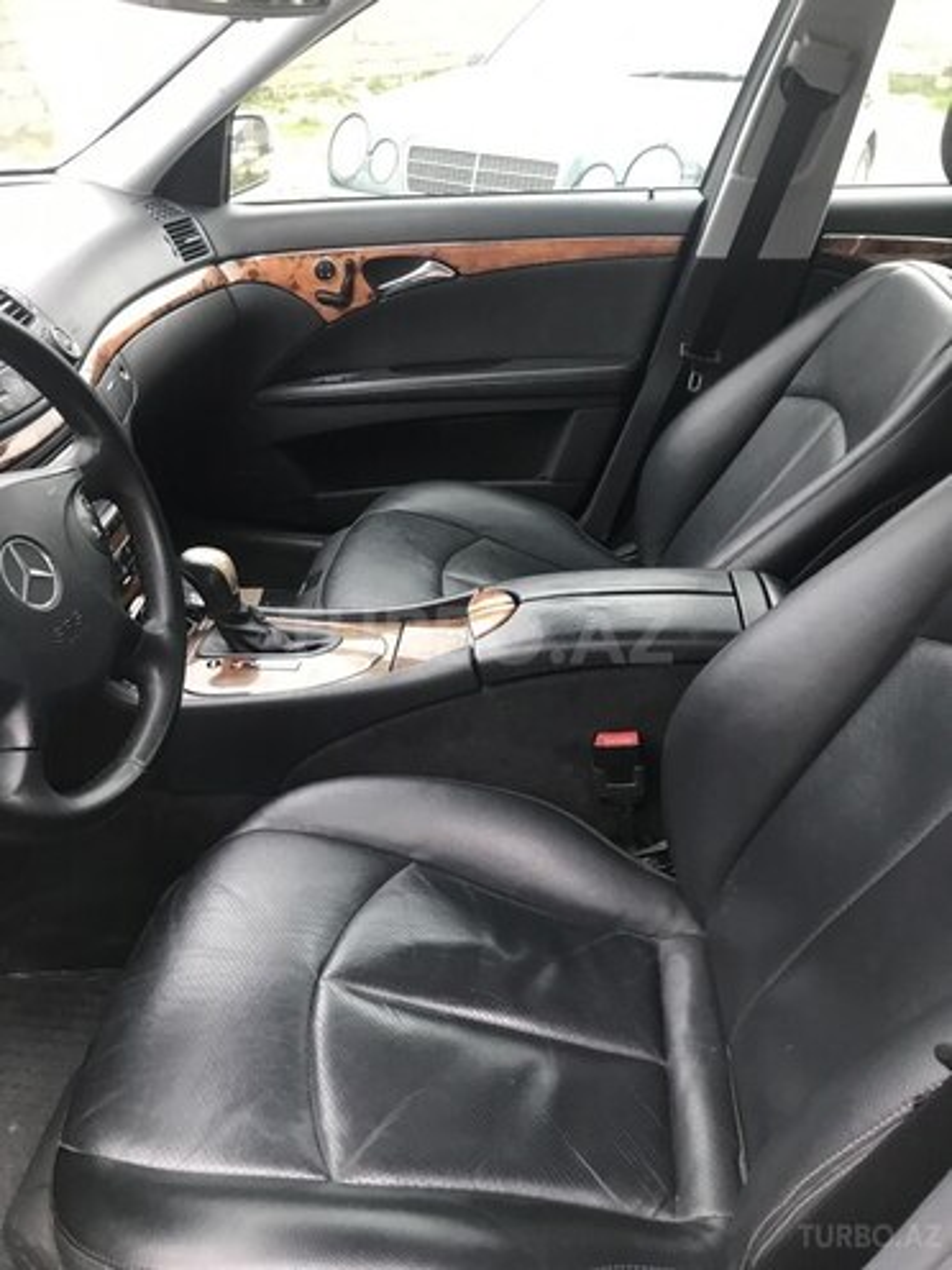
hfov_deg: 49.7
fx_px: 1027
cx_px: 476
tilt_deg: -31.2
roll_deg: -0.4
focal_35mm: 28
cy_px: 635
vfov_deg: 63.4
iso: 64
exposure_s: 1/17
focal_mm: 3.99
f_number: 1.8
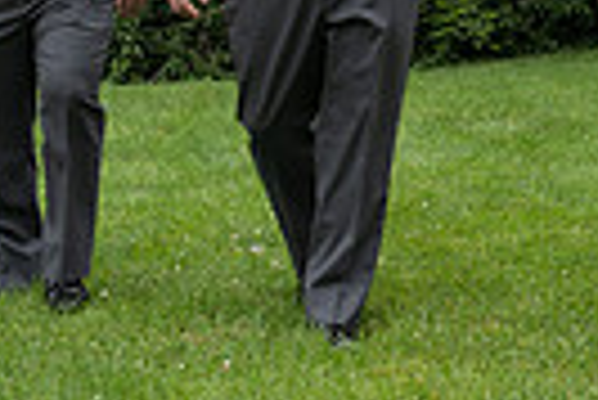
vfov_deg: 11.4
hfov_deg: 17.2
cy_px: -299
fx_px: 1879
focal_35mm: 113
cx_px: 742
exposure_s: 1/320
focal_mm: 26
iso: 64
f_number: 2.8
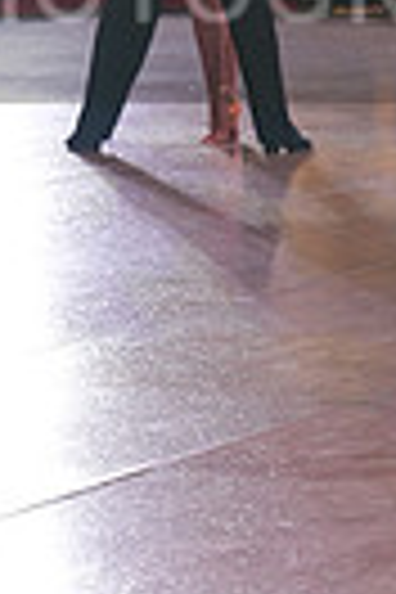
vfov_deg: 7.9
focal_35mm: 259
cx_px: 160
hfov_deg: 5.3
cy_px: -45
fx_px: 4273
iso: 1600
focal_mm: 59
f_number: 4
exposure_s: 1/400
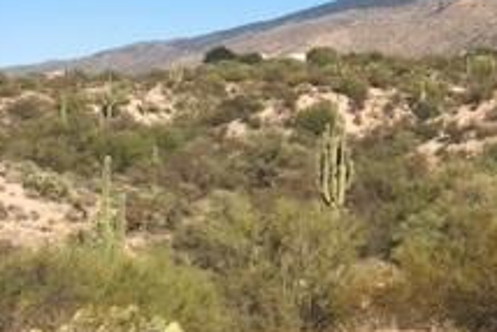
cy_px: 44
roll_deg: +1.4
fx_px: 1243
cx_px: 541
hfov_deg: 21.5
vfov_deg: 15.1
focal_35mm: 90
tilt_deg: +3.7
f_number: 2.2
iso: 25
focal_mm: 4.15
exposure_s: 1/1923
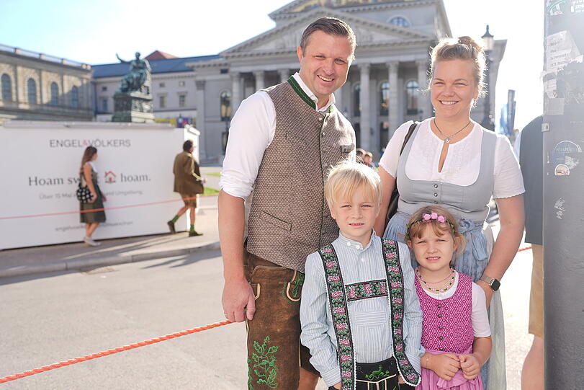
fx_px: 568
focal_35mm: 35
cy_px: 195
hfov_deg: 54.4
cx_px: 292
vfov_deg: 37.9
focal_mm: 35
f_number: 3.5
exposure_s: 1/200
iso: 50
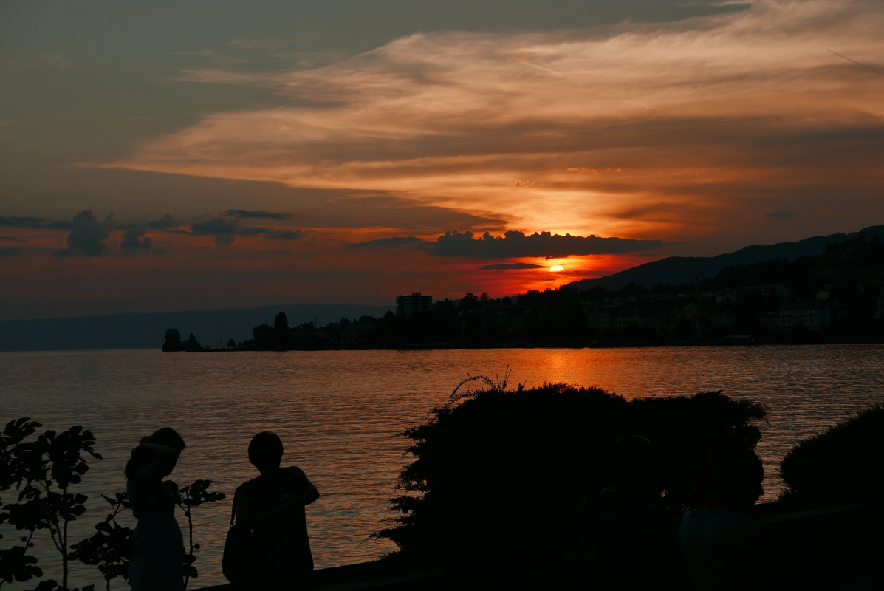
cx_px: 442
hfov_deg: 27.0
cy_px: 296
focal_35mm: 75
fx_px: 1843
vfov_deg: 18.2
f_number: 5.6
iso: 200
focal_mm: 34
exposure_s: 1/1000
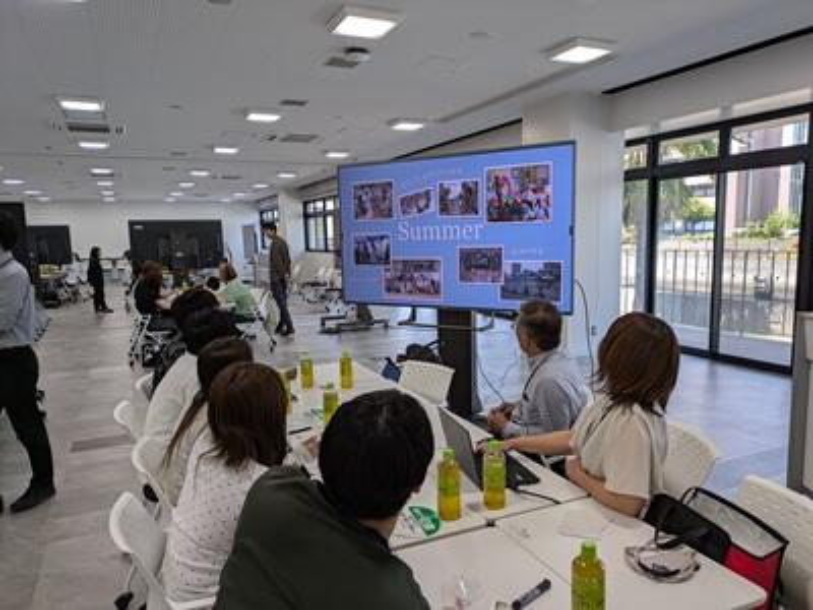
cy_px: 305
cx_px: 406
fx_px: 587
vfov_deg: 54.9
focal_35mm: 25
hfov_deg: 69.4
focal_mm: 5.43
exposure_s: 1/170
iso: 42
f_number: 1.89
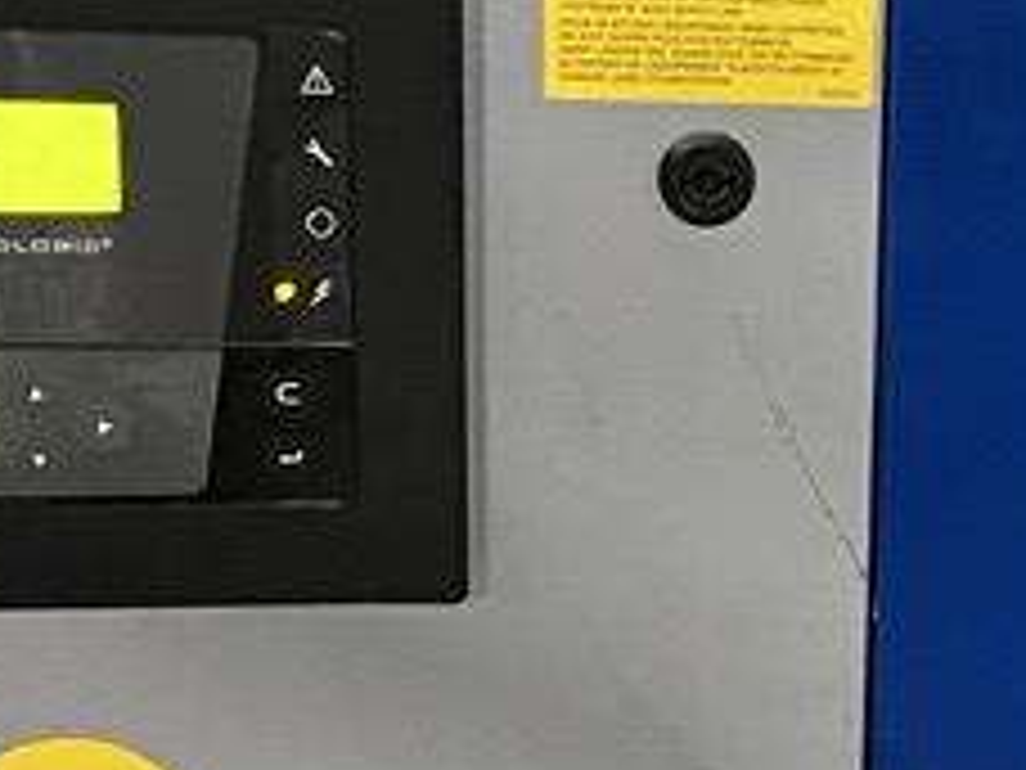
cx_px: 1444
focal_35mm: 146
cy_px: 1117
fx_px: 4327
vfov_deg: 9.9
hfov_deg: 12.9
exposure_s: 1/40
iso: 500
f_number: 1.6
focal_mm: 5.1
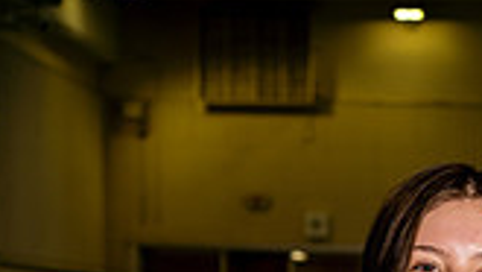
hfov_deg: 13.6
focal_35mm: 157
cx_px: 403
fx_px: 2008
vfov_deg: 7.3
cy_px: 620
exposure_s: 1/400
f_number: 5
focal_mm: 55
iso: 80
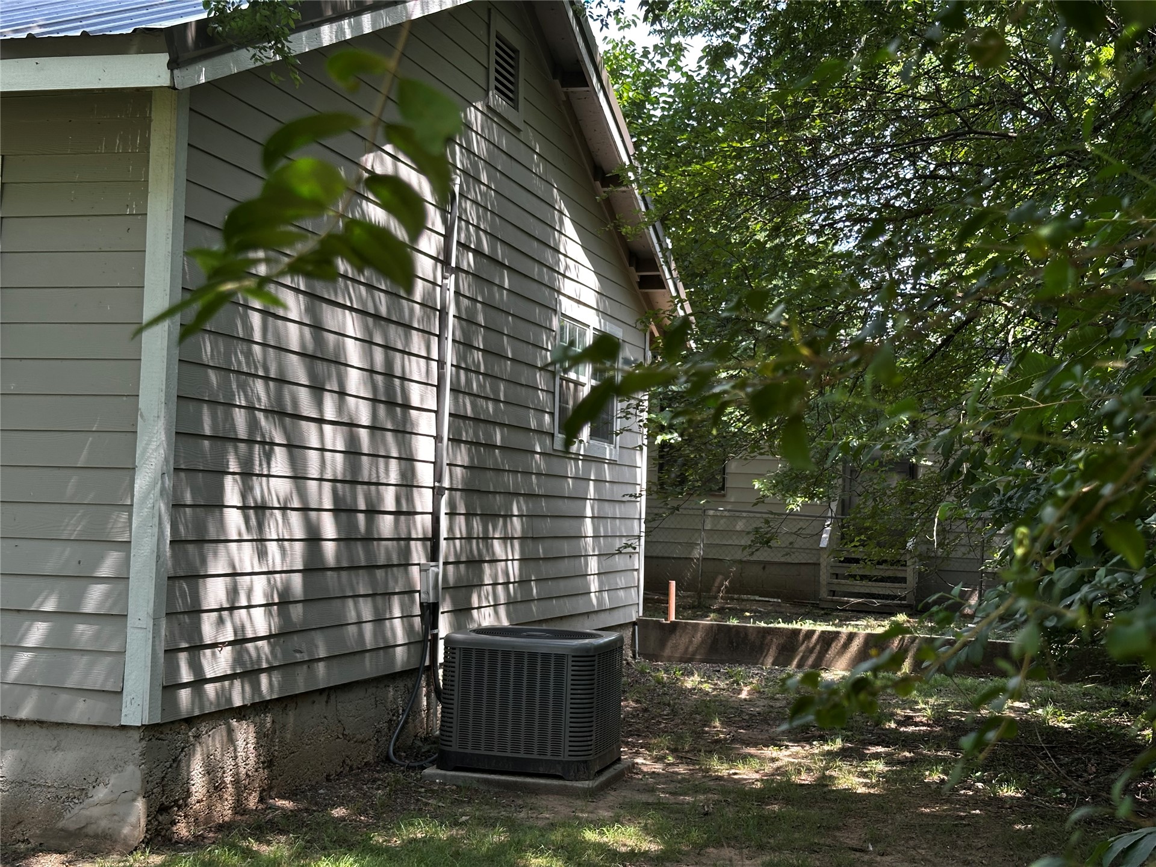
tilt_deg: +4.6
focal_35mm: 48
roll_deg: -2.9
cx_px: 578
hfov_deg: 39.7
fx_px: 1603
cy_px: 434
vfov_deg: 30.3
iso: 64
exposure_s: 1/258
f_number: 1.78
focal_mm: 6.86
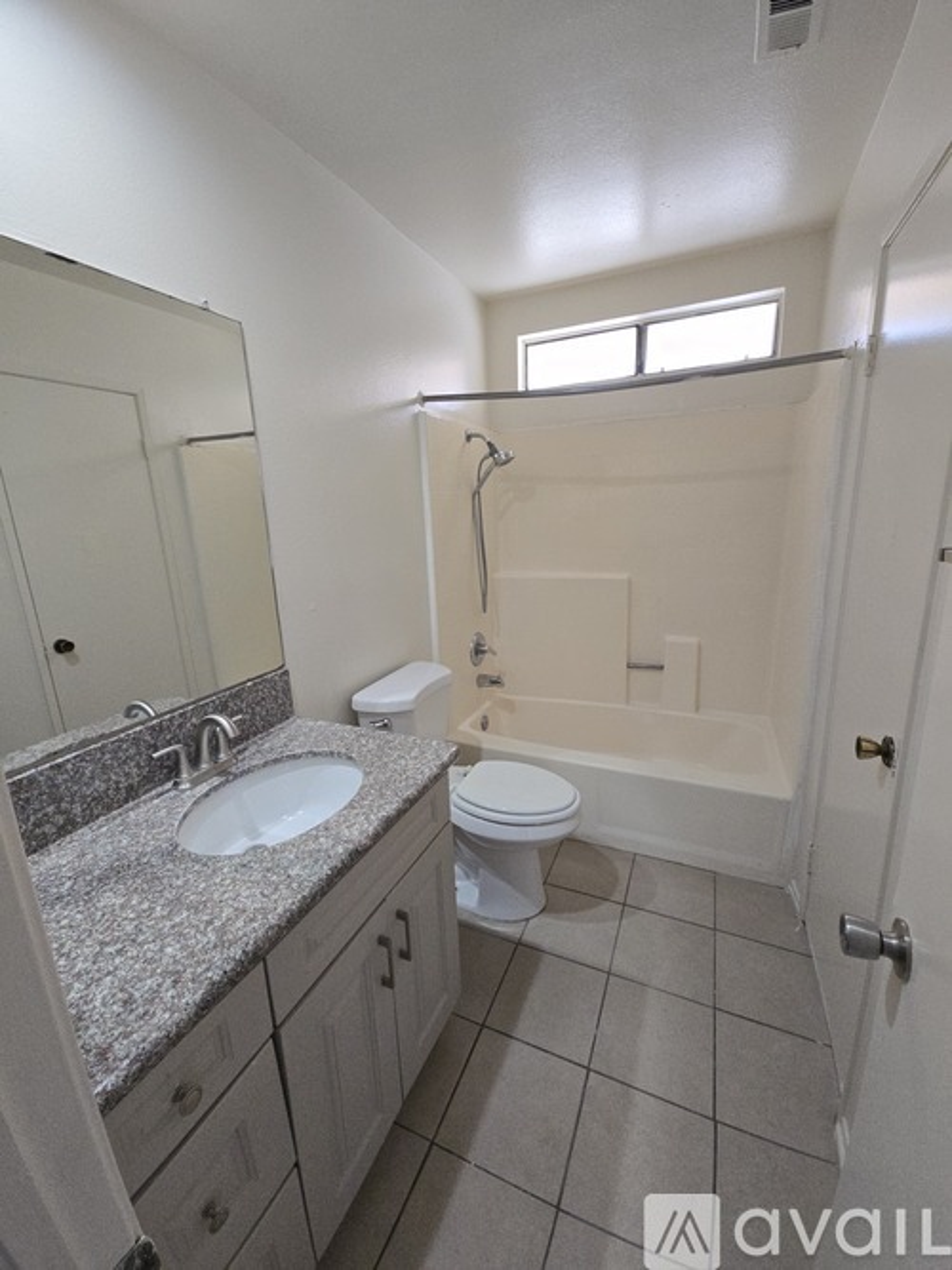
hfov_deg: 89.9
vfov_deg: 106.2
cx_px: 476
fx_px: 477
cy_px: 635
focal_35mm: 13
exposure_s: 1/60
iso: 125
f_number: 2.2
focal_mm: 2.2
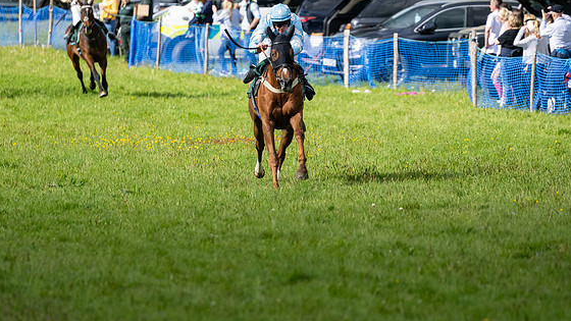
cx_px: 292
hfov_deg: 5.8
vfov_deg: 3.3
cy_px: 117
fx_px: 5617
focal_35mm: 371
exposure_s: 1/6400
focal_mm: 180
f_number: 2.8
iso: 400
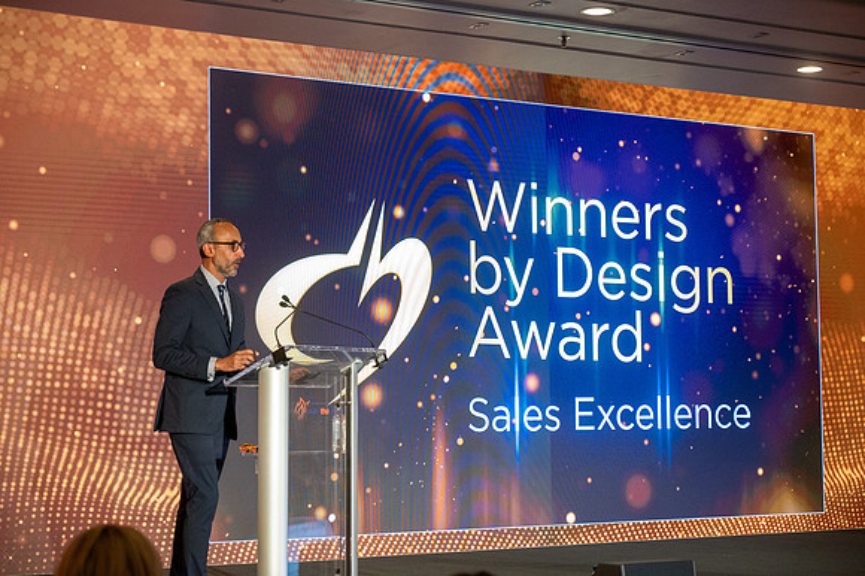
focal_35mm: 70
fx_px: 1681
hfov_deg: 28.9
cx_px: 432
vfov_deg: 19.4
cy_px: 288
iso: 6400
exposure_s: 1/160
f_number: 4
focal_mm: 70
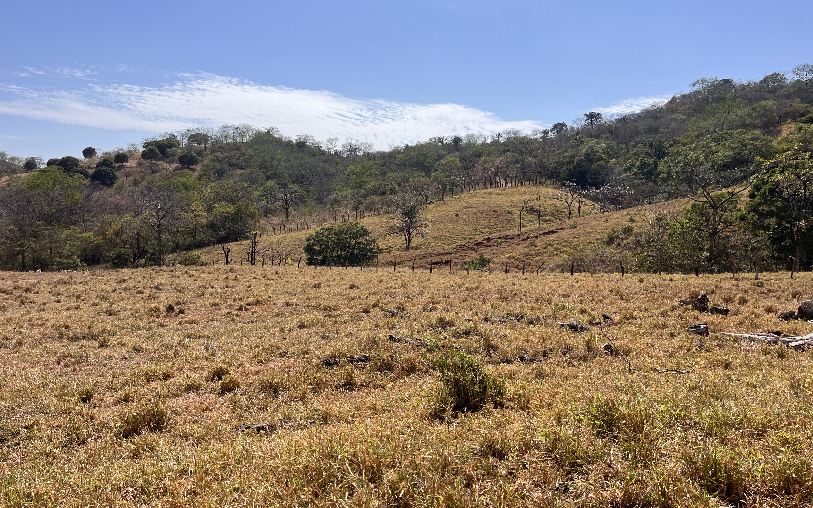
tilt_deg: -5.2
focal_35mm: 28
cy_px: 255
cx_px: 406
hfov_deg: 66.5
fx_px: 620
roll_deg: -2.0
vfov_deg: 44.5
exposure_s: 1/5076
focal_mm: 5.1
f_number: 1.6
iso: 50
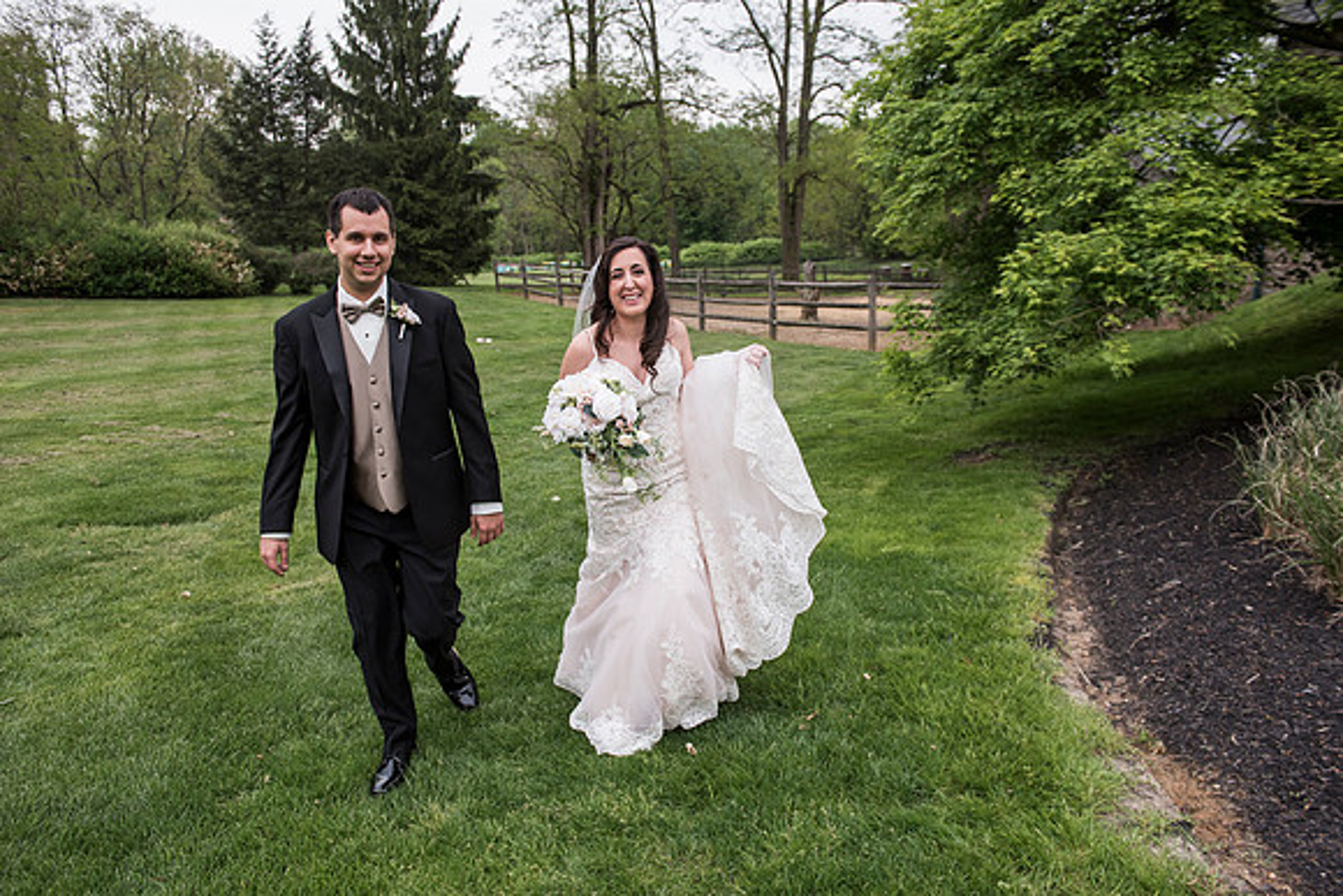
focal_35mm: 27
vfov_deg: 48.0
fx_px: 1007
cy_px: 448
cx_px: 672
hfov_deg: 67.4
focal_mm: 27
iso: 640
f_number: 4
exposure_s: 1/2000
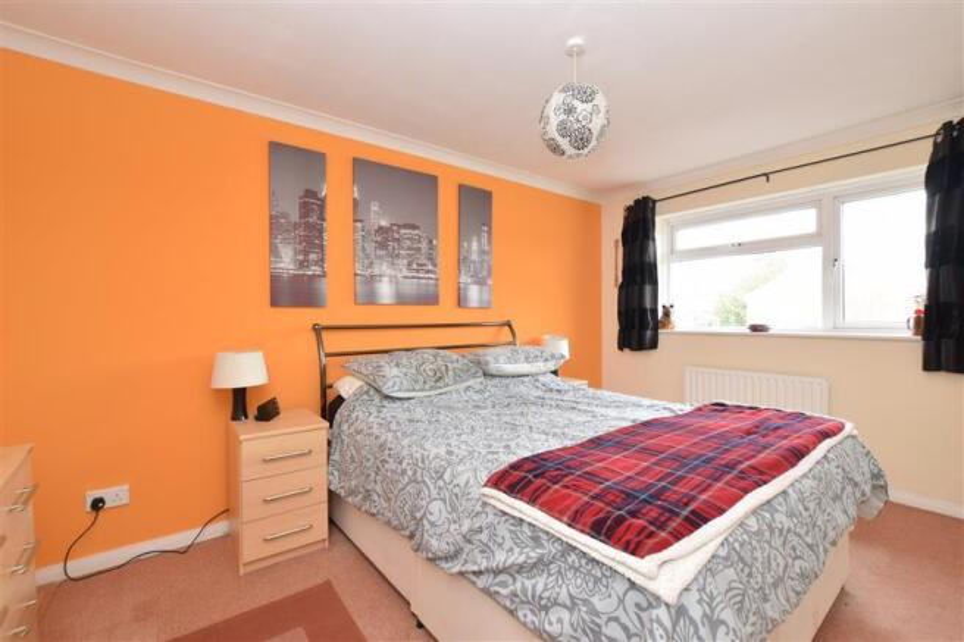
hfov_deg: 100.4
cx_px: 482
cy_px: 321
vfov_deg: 77.3
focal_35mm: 15
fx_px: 402
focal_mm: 10
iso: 400
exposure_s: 1/15
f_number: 9
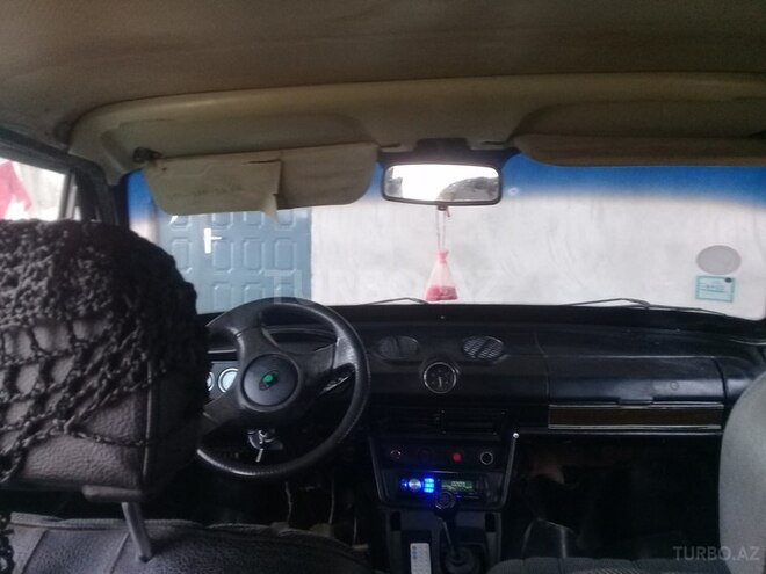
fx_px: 686
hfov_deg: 58.4
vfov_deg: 45.4
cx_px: 383
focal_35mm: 31
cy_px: 287
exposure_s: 1/33
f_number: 2.2
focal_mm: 3.3
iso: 125
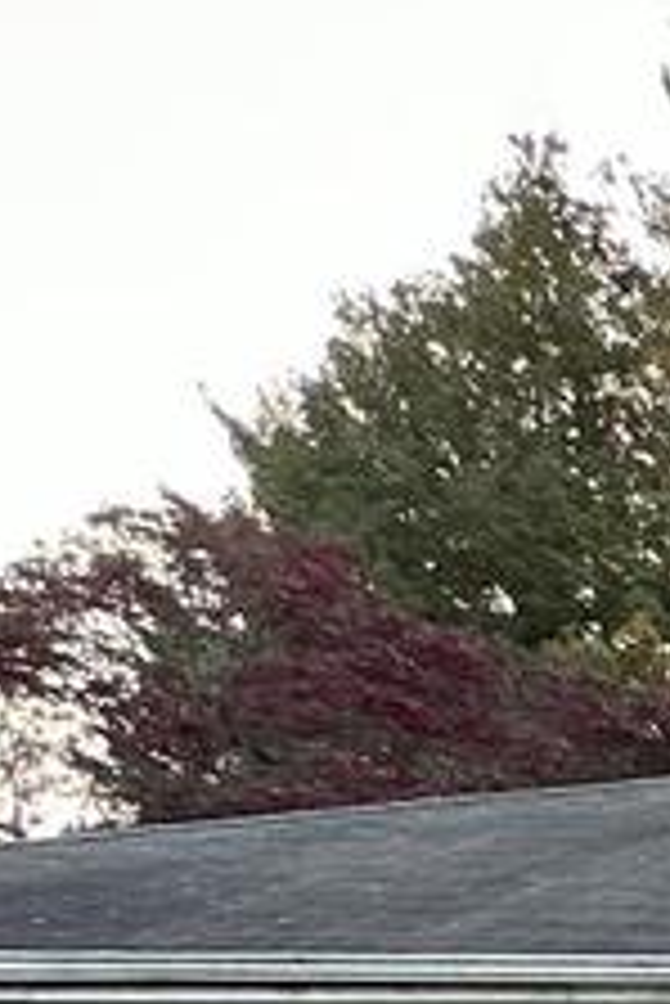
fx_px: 2620
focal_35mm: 94
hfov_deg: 9.3
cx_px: 2329
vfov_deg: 18.8
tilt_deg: -5.3
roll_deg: +0.9
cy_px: 1553
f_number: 2.2
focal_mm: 2.22
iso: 40
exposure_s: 1/105
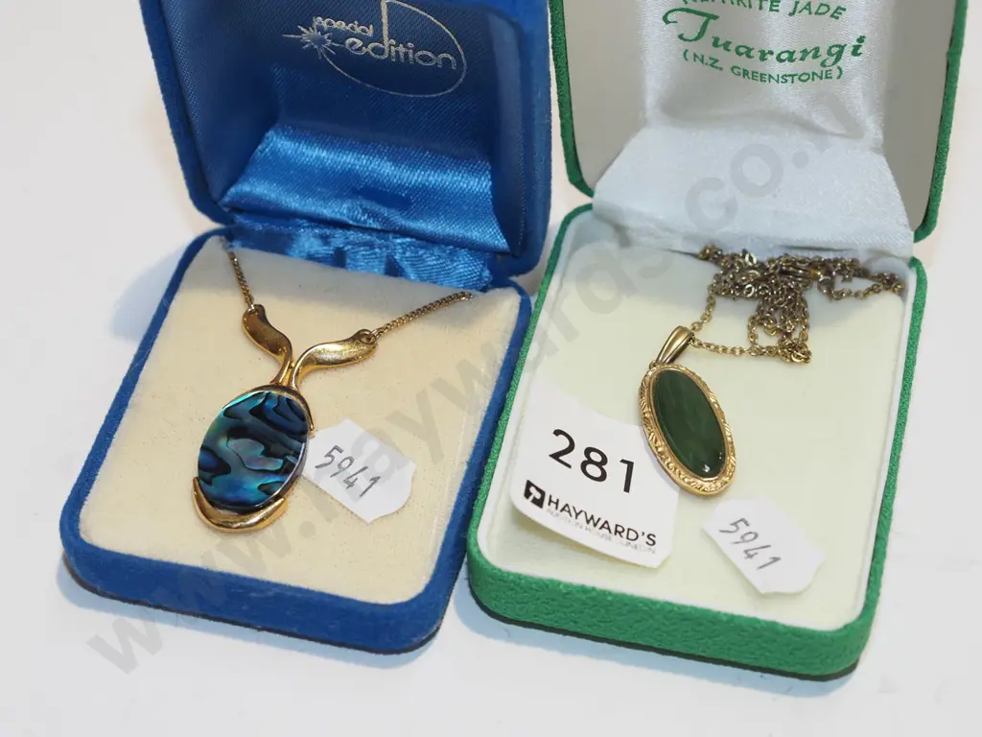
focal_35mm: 78
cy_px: 368
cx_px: 491
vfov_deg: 18.9
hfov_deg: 25.0
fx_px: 2213
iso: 640
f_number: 5.6
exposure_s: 1/125
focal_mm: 39
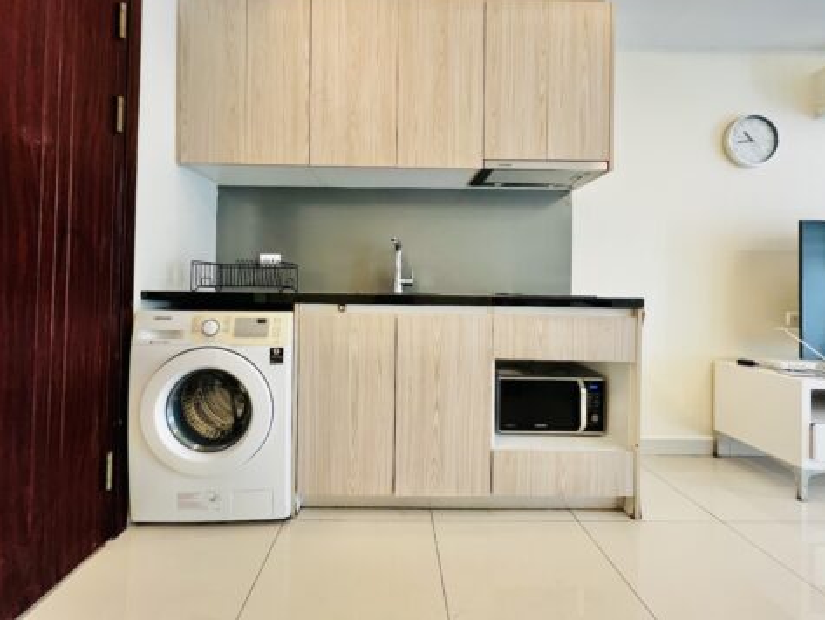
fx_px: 334
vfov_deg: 85.6
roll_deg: -1.2
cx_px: 401
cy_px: 288
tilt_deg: +0.5
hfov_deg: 102.0
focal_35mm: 14
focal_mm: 1.57
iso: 250
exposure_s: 1/50
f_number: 1.8
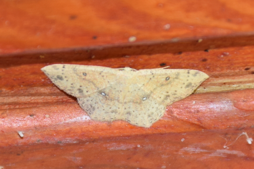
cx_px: 127
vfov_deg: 6.5
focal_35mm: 210
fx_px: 1482
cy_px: 84
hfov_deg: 9.8
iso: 320
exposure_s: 1/60
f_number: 7.1
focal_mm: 140
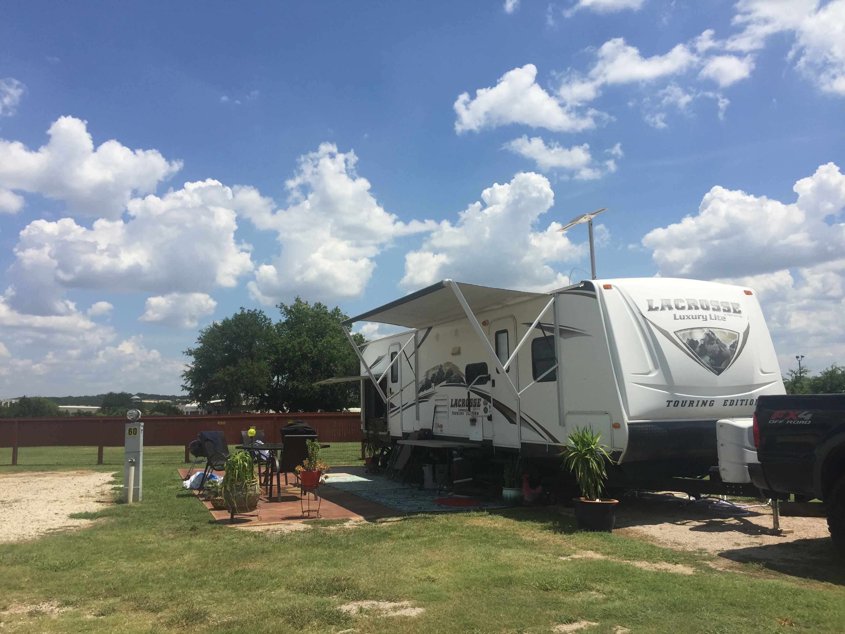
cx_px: 422
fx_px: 708
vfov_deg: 48.2
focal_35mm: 29
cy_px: 317
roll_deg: -0.7
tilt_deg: +7.3
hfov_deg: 61.7
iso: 32
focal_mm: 4.15
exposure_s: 1/3597
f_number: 2.2
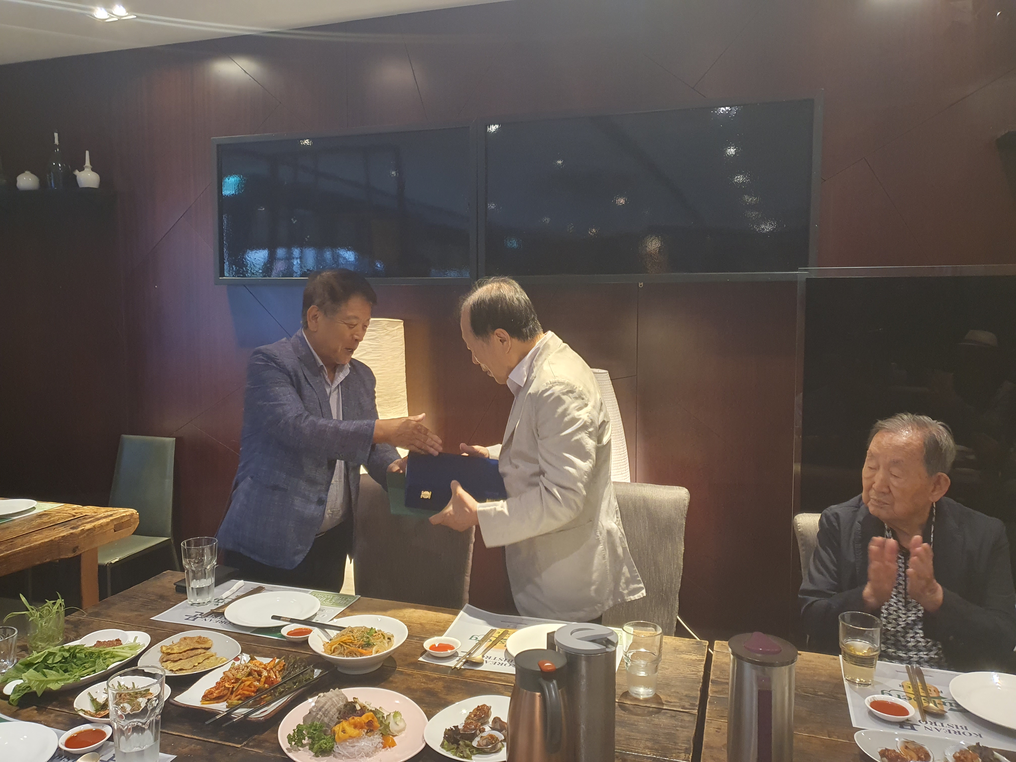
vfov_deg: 53.1
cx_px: 508
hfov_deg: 67.3
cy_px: 381
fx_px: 763
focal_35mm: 26
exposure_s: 1/40
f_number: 1.5
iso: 200
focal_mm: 4.32
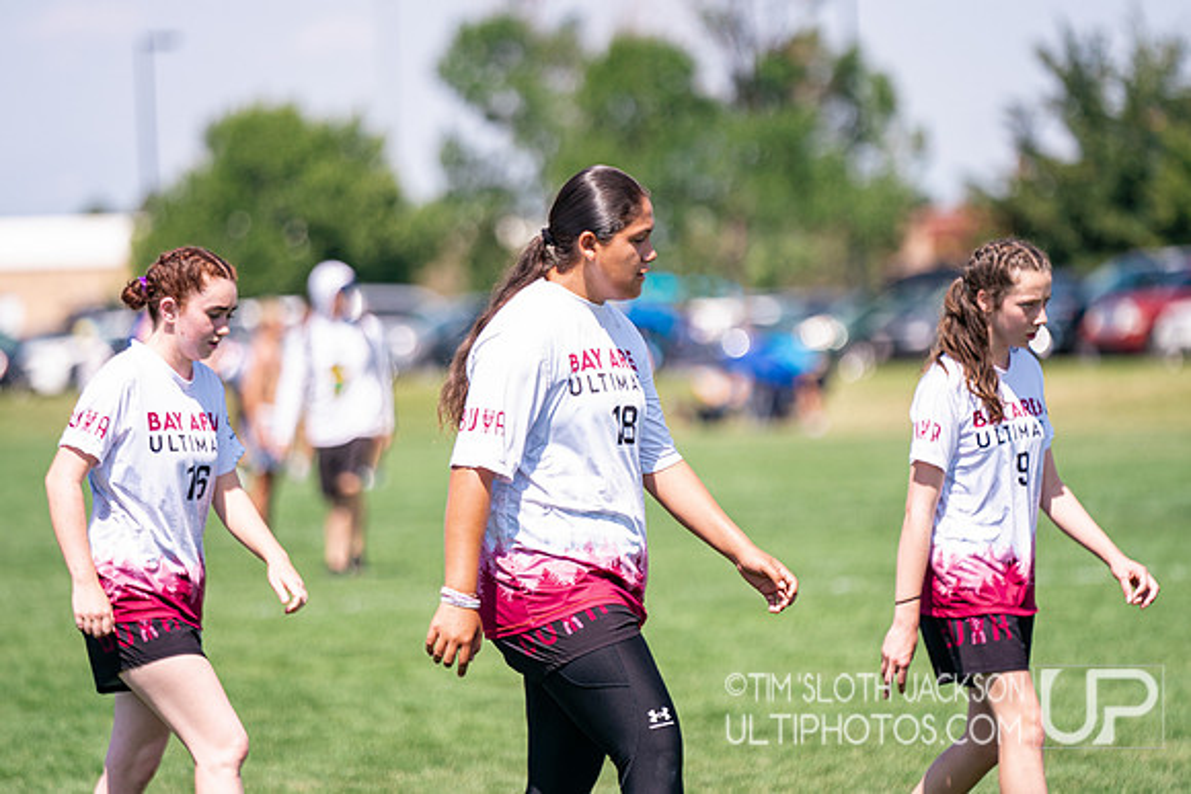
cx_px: 598
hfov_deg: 8.4
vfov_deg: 5.6
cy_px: 364
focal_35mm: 246
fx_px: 8142
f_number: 2.8
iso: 320
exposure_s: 1/3200
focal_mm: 200
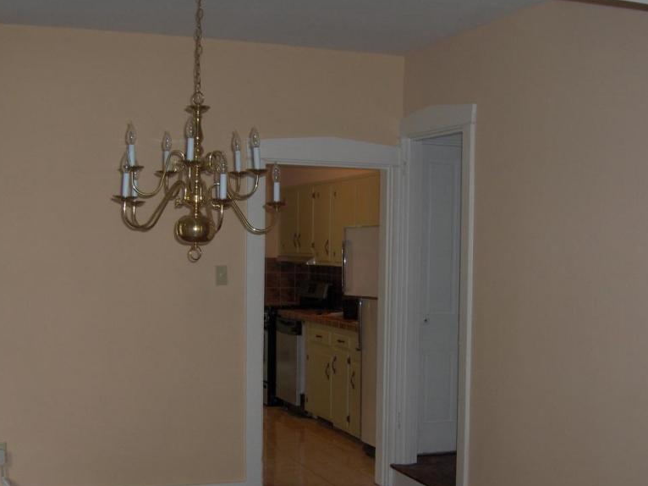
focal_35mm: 52
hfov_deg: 36.8
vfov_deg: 28.0
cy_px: 293
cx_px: 340
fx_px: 973
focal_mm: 8
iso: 100
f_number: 2.8
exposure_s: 1/60
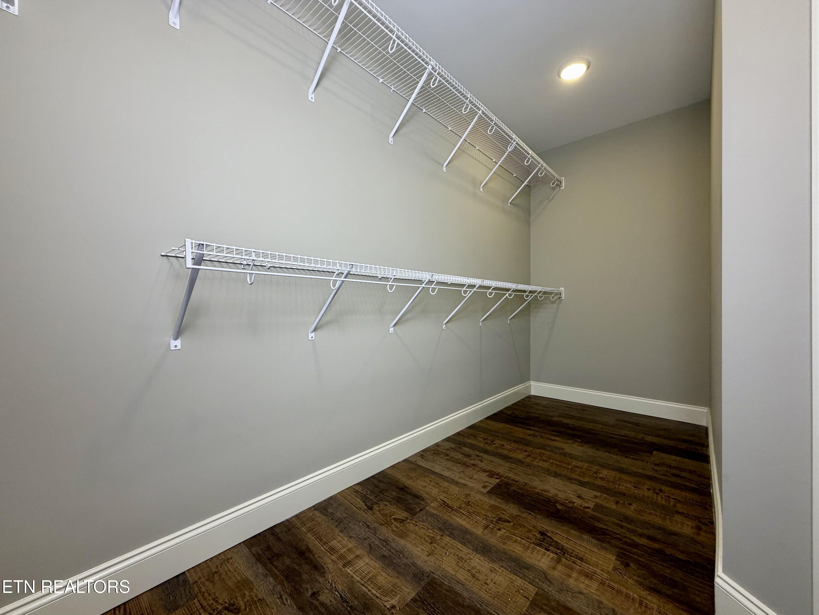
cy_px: 308
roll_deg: +0.4
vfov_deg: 85.7
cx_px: 410
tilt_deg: +0.5
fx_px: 331
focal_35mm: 14
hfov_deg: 102.1
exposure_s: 1/120
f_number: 2.2
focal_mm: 2.22
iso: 160
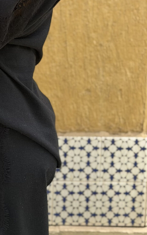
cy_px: 48
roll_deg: -0.3
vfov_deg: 15.3
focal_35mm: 136
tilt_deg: -12.8
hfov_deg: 9.5
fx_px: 871
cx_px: -35
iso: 64
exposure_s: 1/553
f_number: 1.78
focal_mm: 6.76
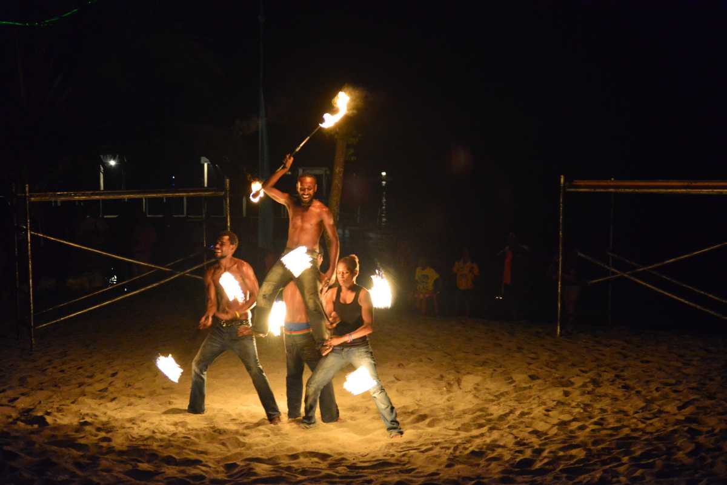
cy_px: 242
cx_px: 364
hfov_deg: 28.8
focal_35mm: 70
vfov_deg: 19.5
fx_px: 1414
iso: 6400
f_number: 2.8
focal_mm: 70
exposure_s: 1/60
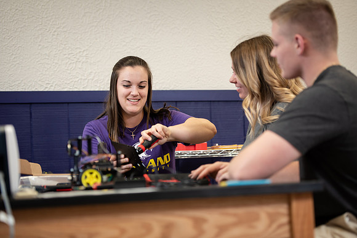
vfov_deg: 15.2
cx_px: 178
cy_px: 119
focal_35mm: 90
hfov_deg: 22.6
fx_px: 893
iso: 640
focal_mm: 90
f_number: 3.2
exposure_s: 1/200
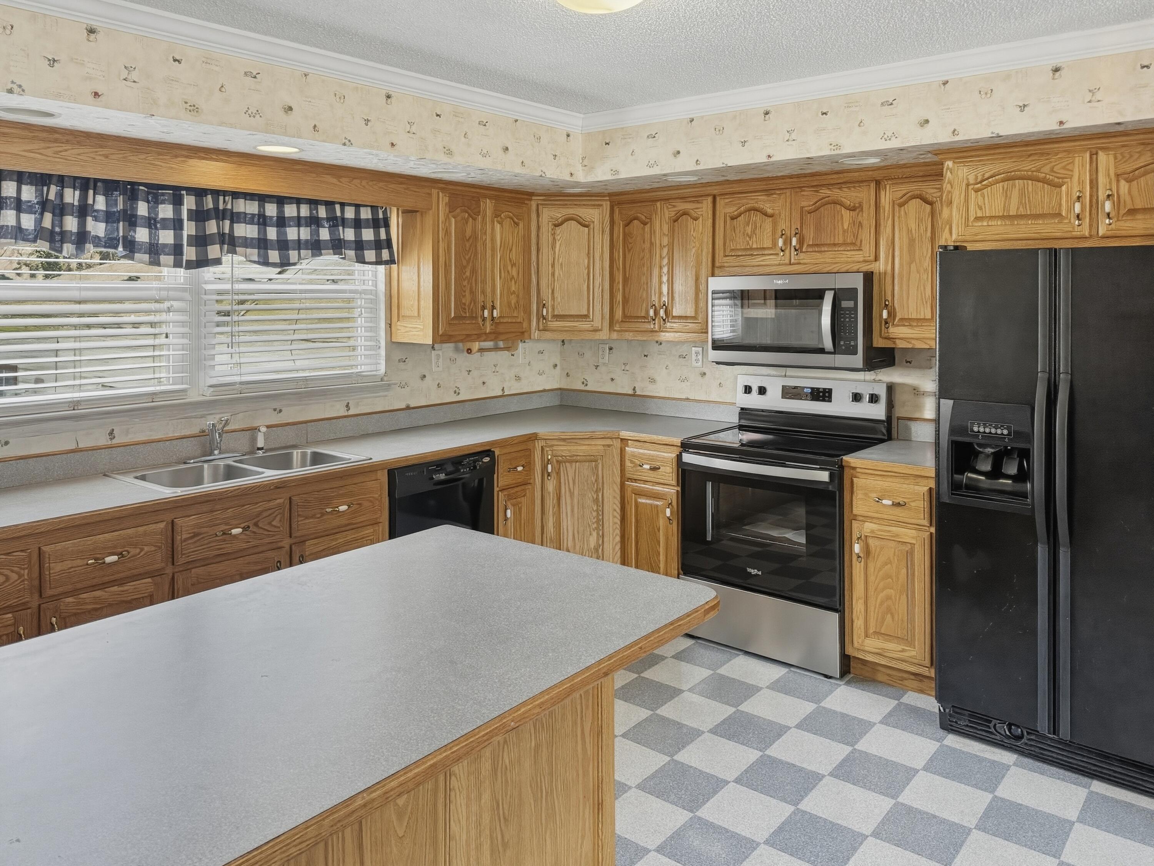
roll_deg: -0.8
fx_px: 800
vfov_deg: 56.8
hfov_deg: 71.6
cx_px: 577
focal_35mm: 24
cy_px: 433
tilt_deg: -8.8
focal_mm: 6.8
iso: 250
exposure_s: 1/60
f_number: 1.8
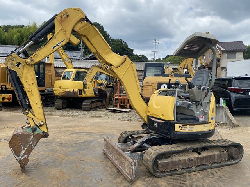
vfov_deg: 53.1
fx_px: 188
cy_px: 94
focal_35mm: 26
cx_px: 125
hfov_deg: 67.3
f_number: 1.8
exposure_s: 1/1866
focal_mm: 4.25
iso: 32
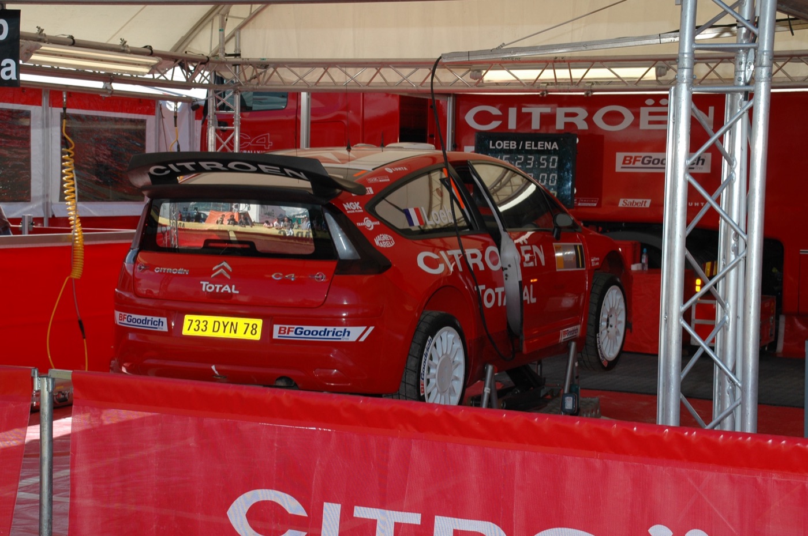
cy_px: 268
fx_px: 1614
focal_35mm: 72
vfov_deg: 18.9
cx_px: 404
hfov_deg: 28.1
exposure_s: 1/250
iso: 200
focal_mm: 48
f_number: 8
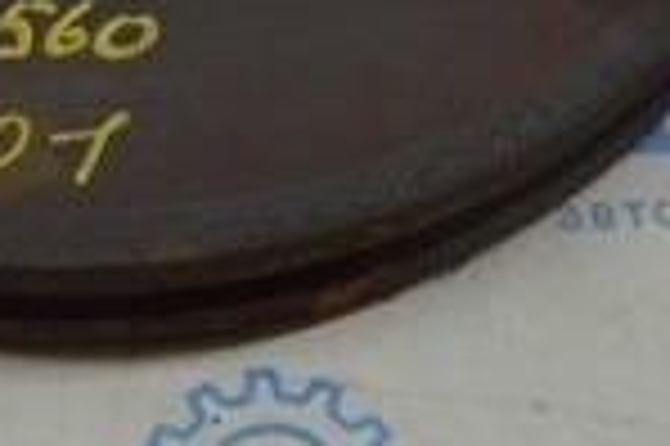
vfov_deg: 9.5
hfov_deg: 15.0
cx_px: 22
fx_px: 2512
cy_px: -421
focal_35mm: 135
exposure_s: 1/40
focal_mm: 21
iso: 400
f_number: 7.1
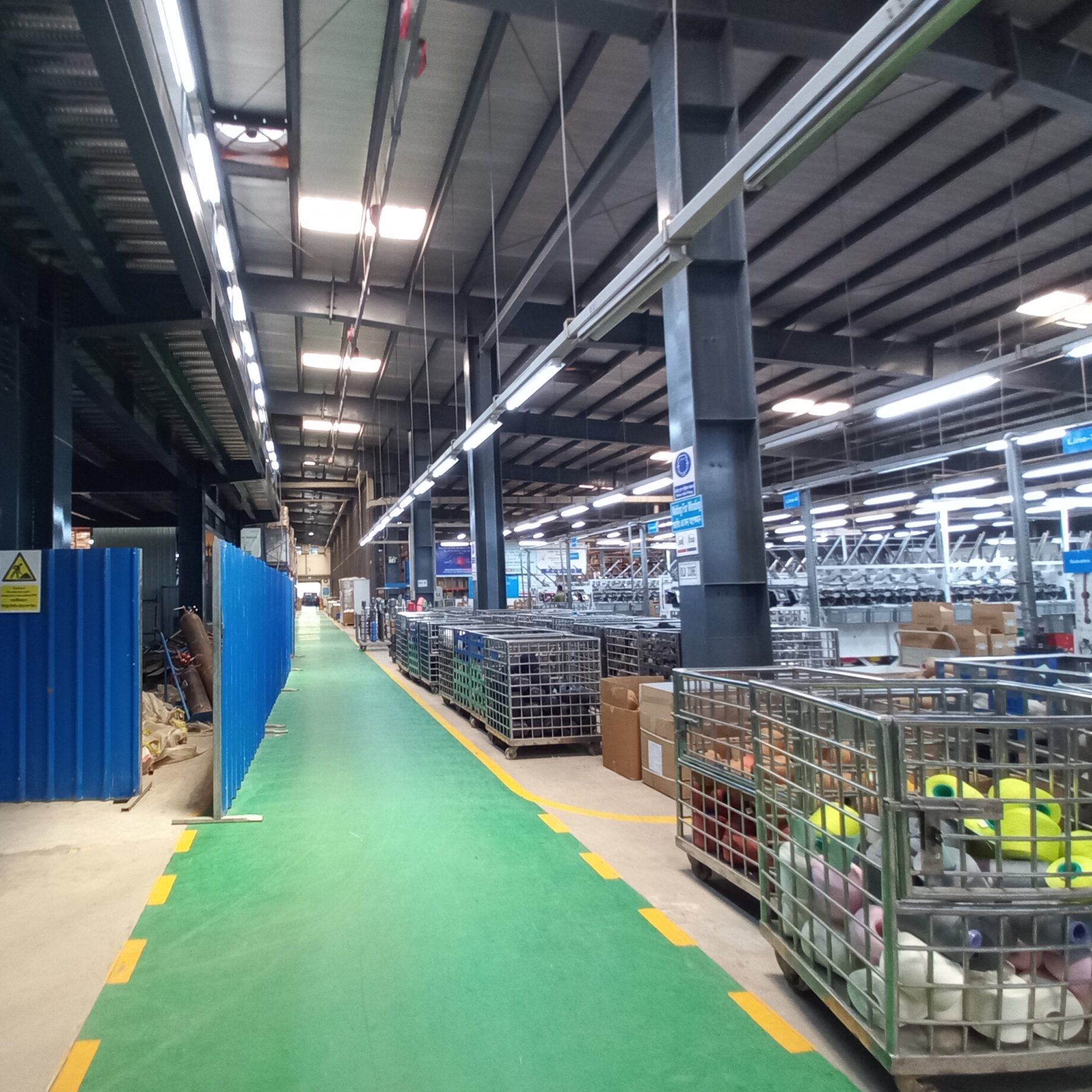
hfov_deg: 84.1
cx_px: 356
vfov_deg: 87.4
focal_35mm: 16
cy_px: 561
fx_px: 571
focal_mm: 1.42
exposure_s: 1/33.3
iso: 160
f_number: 2.2
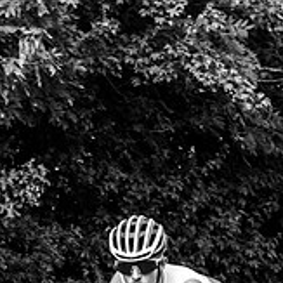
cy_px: 329
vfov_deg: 8.7
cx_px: 163
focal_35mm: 200
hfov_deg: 8.7
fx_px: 1850
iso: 200
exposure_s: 1/400
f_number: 3.5
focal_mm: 66
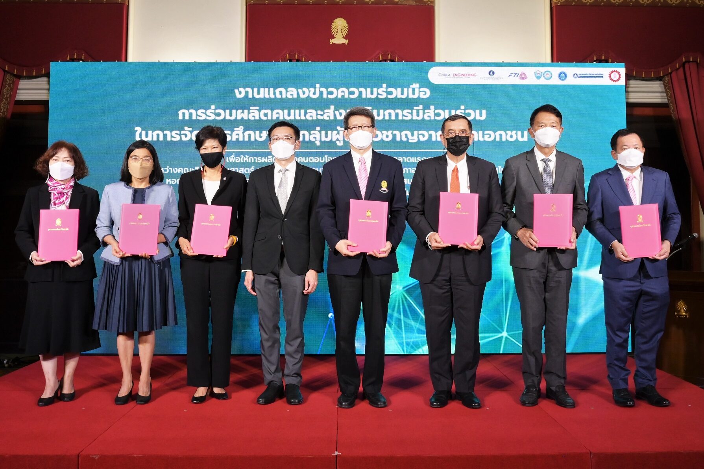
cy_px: 234
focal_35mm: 24
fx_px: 469
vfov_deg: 53.1
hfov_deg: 73.7
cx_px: 352
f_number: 11
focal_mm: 24
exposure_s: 1/125
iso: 2500
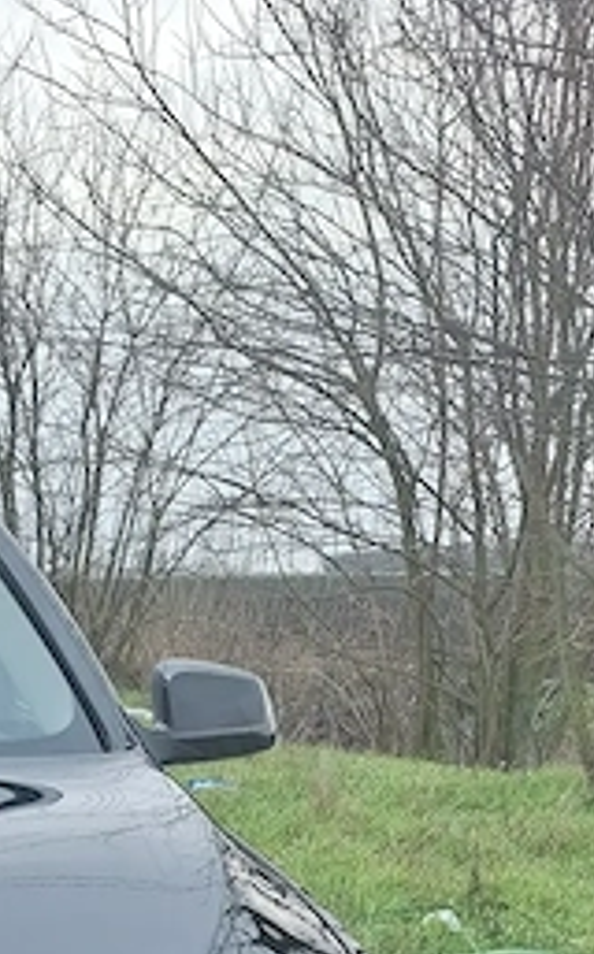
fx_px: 1974
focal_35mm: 76
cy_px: 1359
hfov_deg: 15.2
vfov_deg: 23.0
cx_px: -420
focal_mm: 5.54
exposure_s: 1/663
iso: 40
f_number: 1.8
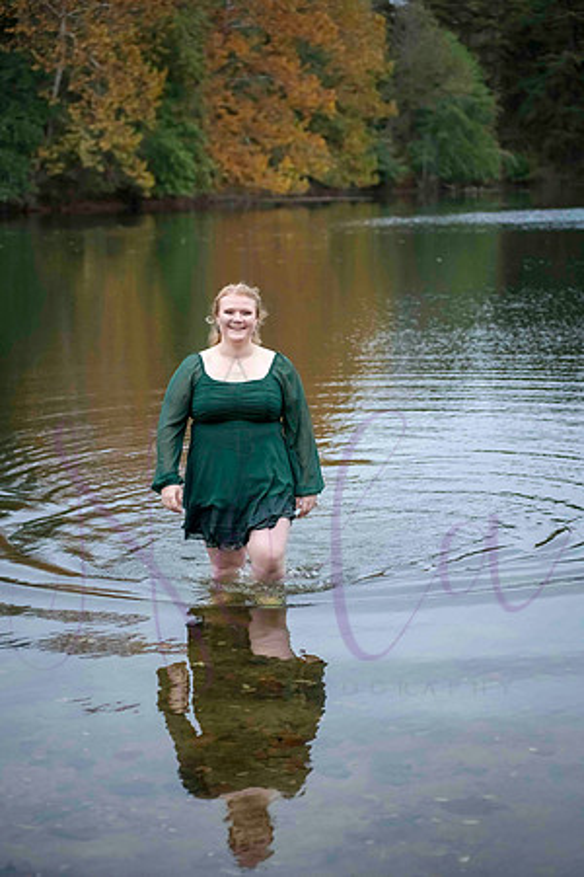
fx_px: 1947
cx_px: 292
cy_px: 438
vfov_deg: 25.4
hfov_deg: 17.1
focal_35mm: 80
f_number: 4
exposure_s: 1/320
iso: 1600
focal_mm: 80
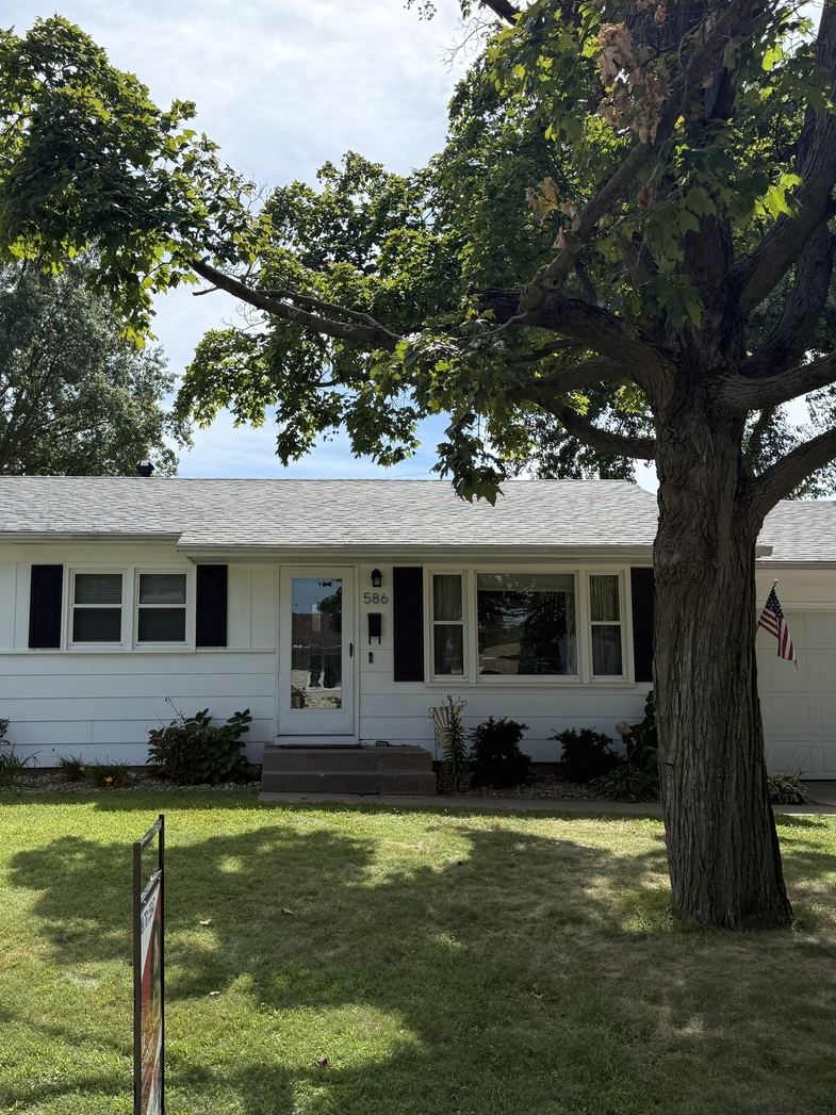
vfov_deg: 55.4
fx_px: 1063
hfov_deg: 42.8
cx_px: 349
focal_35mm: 33
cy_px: 548
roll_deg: +0.2
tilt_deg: +7.0
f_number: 1.78
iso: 125
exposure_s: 1/3953
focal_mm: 6.76
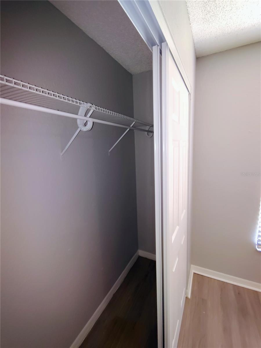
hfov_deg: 78.1
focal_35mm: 16
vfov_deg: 94.5
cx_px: 130
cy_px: 174
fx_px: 161
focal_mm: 2.13
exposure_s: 1/24
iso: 541
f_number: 2.2
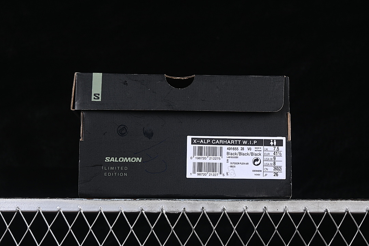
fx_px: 769
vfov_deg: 18.2
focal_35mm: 75
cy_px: 123
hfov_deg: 27.0
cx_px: 184
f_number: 6.3
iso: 160
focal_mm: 50
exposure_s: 1/60
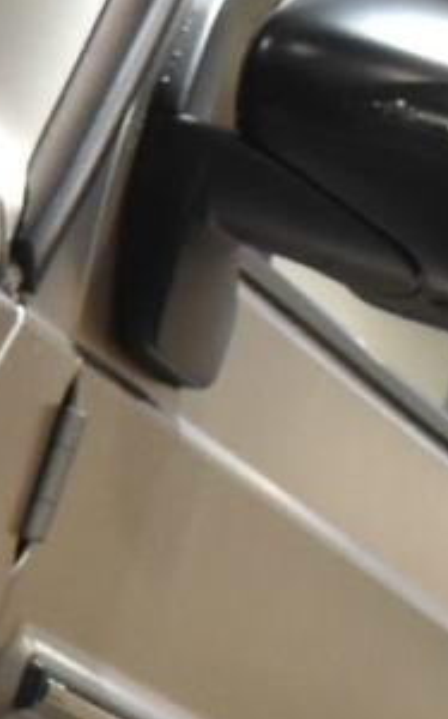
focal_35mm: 274
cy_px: 684
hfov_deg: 4.2
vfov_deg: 7.6
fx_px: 5370
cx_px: -1725
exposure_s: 1/30
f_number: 8
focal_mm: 21
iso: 800
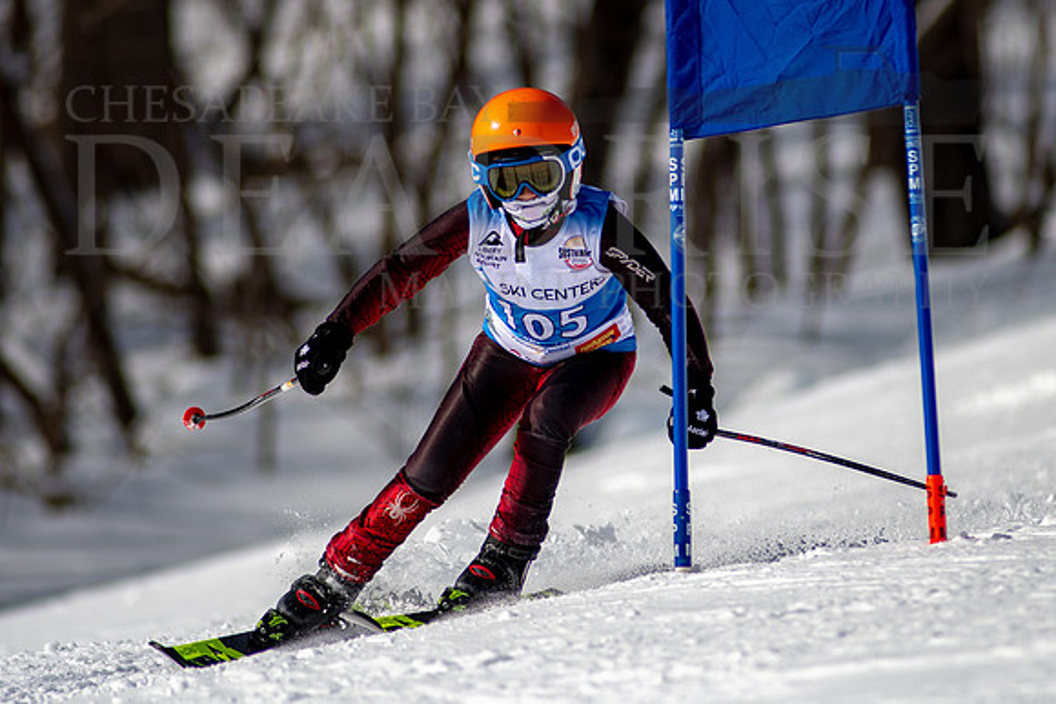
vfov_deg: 2.5
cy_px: 289
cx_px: 635
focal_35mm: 541
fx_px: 15875
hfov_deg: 3.8
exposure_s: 1/6400
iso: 100
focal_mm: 300
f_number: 2.8
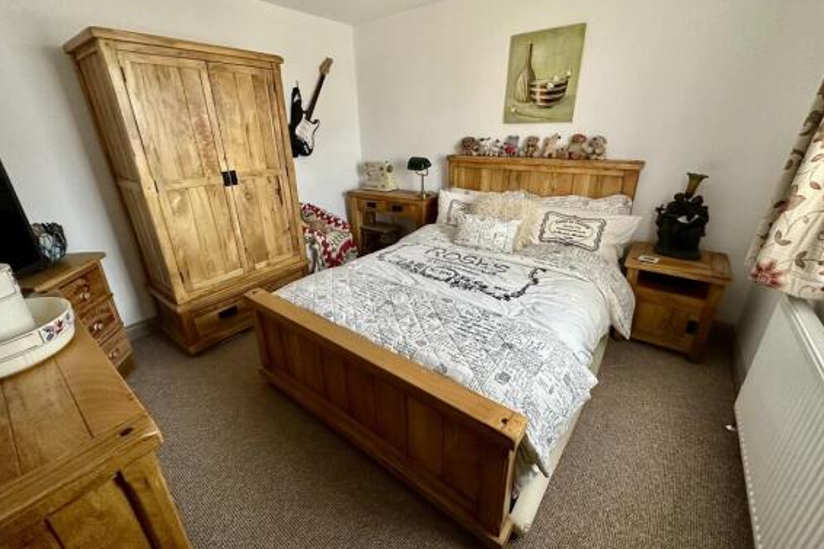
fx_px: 343
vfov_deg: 77.2
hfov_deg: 100.4
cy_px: 261
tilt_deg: -21.7
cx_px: 411
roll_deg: +1.5
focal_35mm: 15
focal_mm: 2.22
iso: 320
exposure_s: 1/96
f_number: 2.2
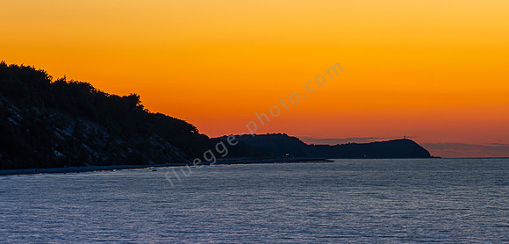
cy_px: 170
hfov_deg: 10.2
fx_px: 2857
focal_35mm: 219
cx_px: 254
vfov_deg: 4.9
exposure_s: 1
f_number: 22
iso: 50
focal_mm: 135
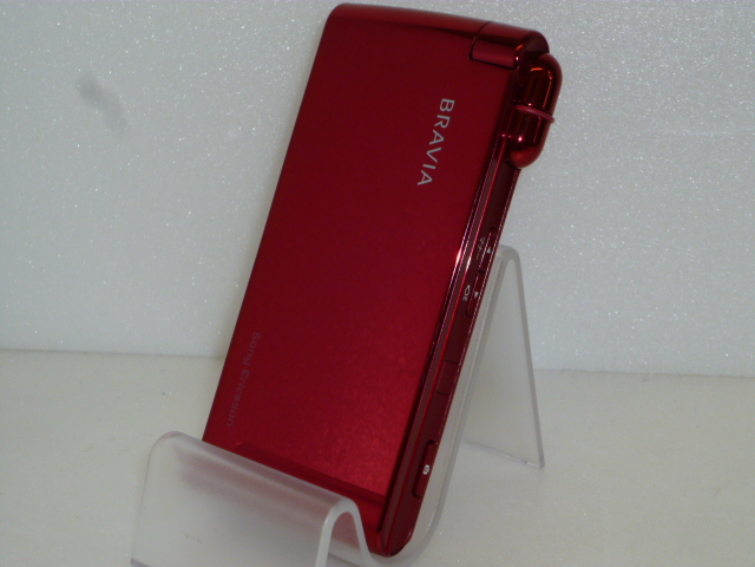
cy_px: 284
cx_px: 378
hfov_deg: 26.0
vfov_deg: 19.6
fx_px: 1636
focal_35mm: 75
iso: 125
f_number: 5.3
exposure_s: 1/50
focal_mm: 13.3
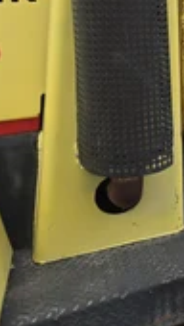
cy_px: 111
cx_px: 324
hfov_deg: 17.1
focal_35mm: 59
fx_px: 510
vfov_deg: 35.1
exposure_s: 1/1126
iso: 25
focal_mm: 5.4
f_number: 1.8
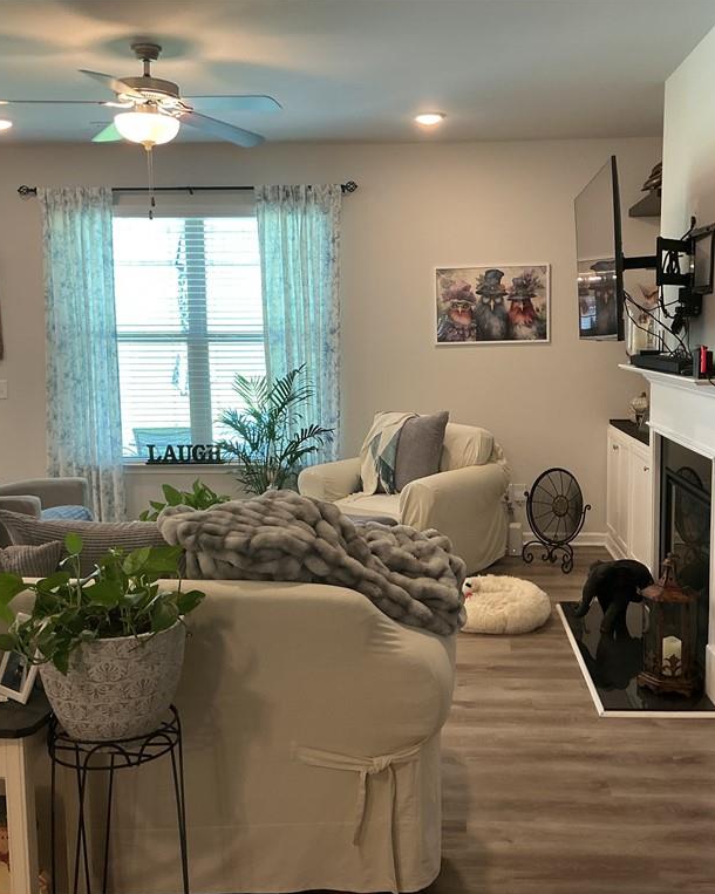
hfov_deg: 39.1
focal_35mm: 38
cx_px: 401
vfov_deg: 47.9
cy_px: 446
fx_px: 1006
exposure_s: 1/60
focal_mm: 3
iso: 80
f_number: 1.8
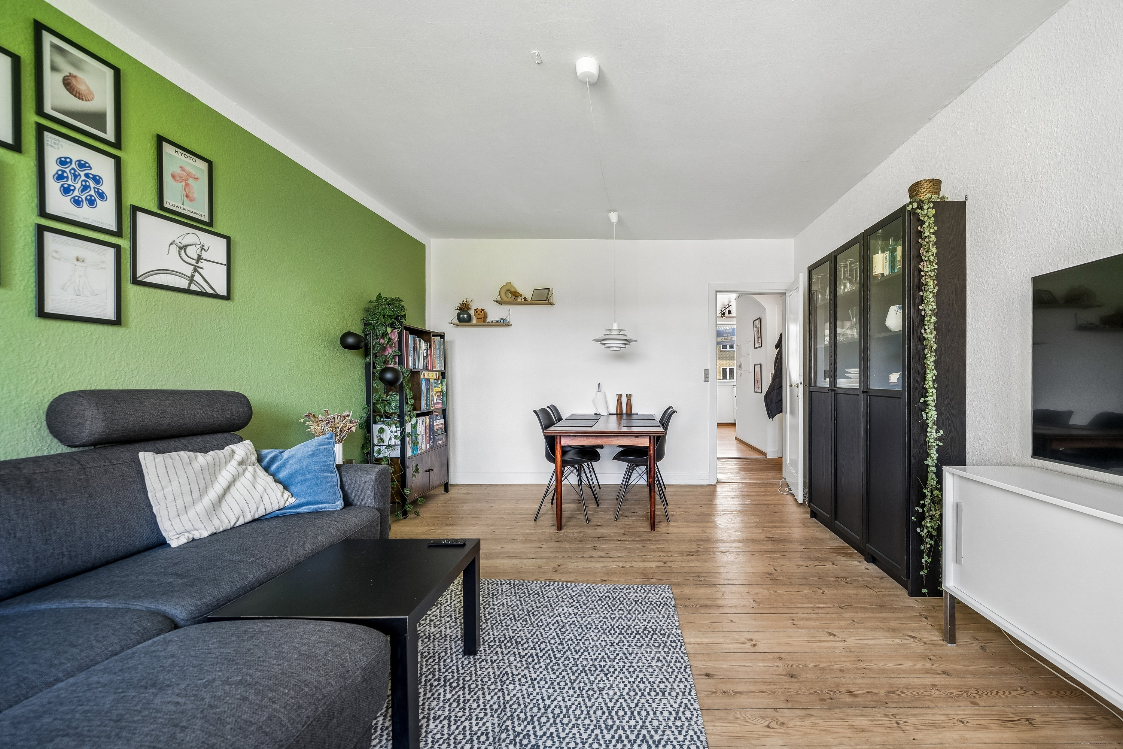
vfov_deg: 90.0
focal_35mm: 12
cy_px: 374
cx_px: 562
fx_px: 374
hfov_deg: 112.6
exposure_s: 1/50
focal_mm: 12
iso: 320
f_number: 5.6
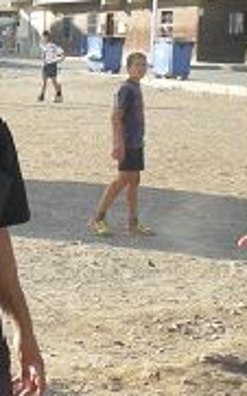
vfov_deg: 14.7
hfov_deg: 9.1
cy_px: 185
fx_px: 1531
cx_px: -52
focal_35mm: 142
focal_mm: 6.3
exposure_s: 1/156
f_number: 4.6
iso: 50
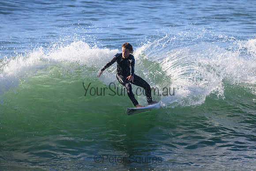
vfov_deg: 2.2
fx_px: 4410
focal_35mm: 620
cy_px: 86
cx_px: 128
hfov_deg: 3.3
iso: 2200
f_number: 11
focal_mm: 620
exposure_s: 1/2000
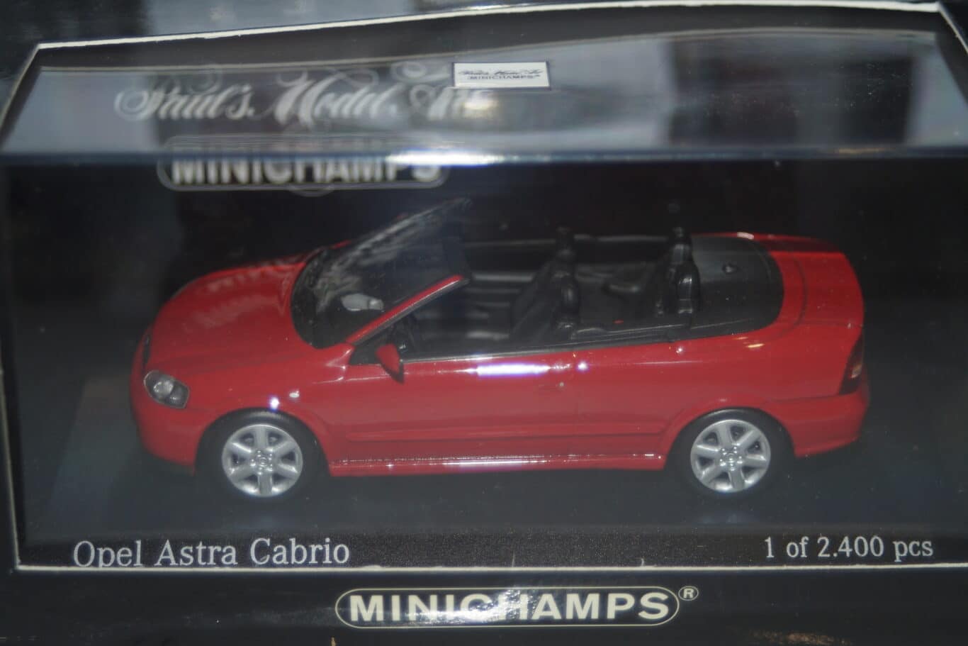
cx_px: 484
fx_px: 2420
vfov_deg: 15.2
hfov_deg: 22.6
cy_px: 323
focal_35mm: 90
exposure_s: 1/60
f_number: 5.6
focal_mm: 60
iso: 200
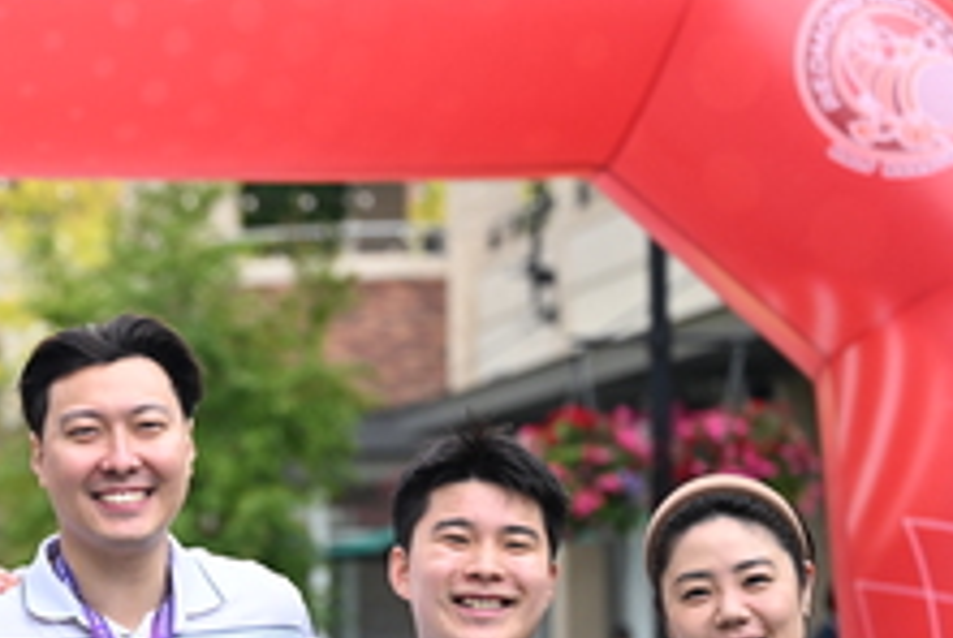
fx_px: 4612
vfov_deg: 7.9
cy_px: 623
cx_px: 52
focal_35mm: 174
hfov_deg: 11.7
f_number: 2.8
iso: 640
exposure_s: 1/1600
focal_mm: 70
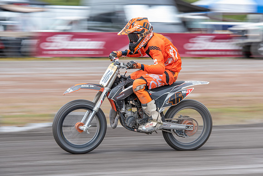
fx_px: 1202
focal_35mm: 165
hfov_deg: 12.5
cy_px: 88
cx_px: 149
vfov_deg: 8.3
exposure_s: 1/160
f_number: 8
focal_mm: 140
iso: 200
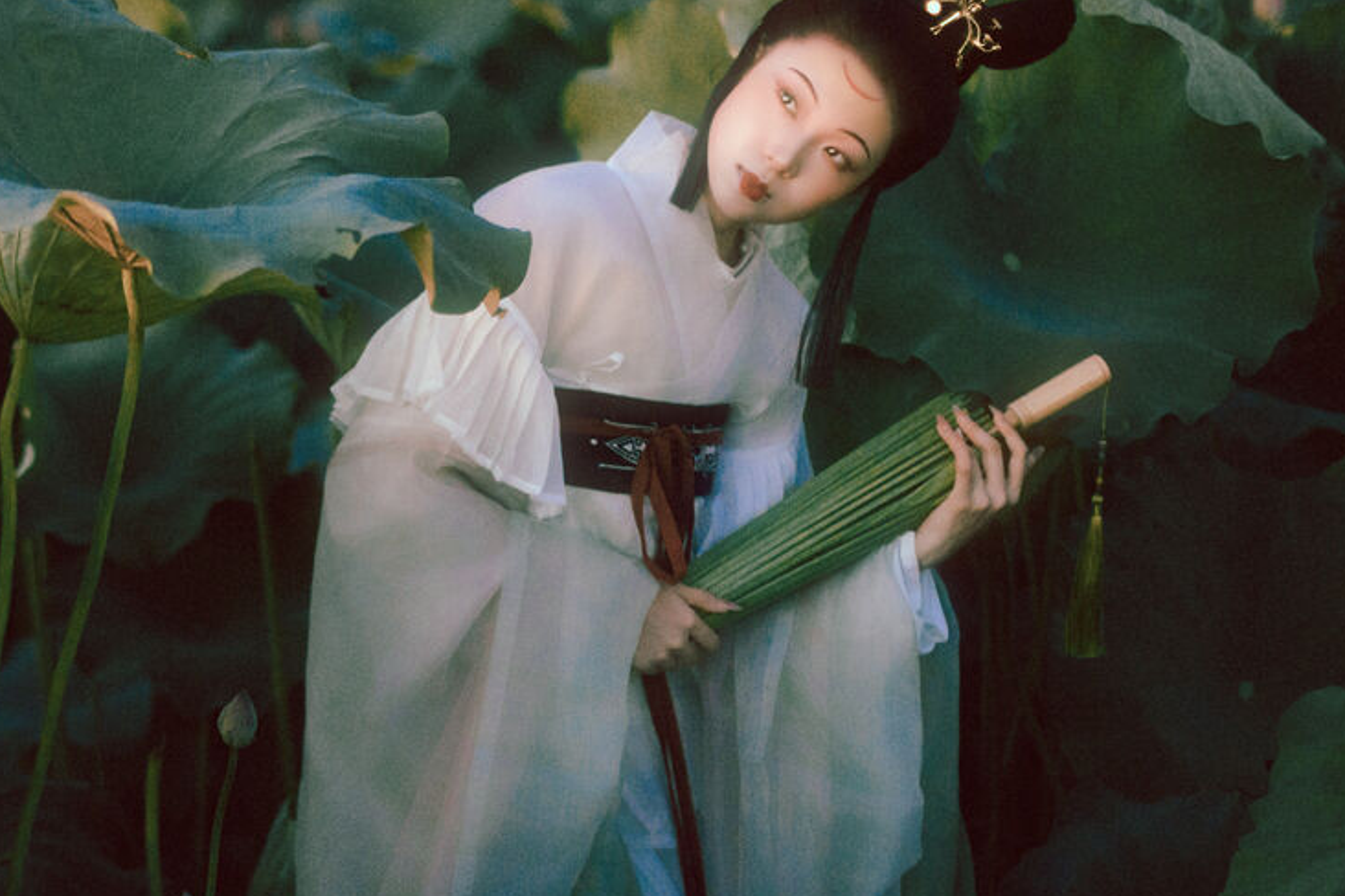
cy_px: 584
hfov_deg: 24.4
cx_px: 283
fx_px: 3063
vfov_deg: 16.6
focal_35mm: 82
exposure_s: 1/160
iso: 4000
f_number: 1.8
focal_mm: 50
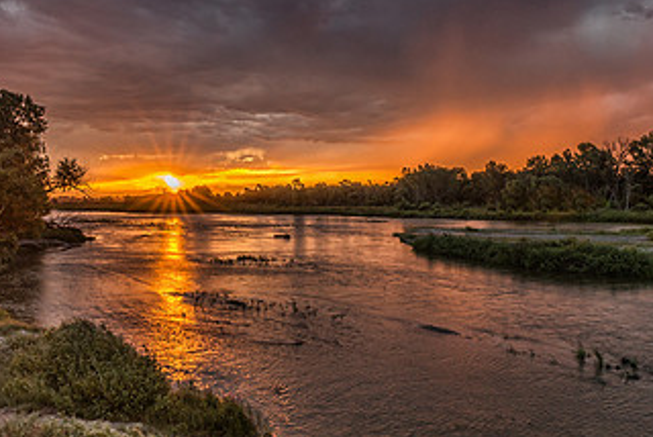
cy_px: 275
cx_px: 420
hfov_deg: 62.4
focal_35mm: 29
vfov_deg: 44.7
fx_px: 526
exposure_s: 1/6
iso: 100
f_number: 11
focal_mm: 16
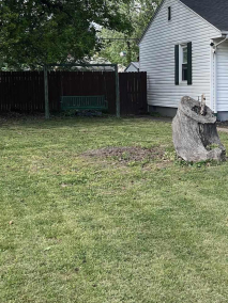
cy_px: 97
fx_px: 536
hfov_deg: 23.7
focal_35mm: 61
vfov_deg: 31.4
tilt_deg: -0.9
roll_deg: +0.1
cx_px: 181
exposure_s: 1/1779
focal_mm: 5.7
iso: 50
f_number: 1.5
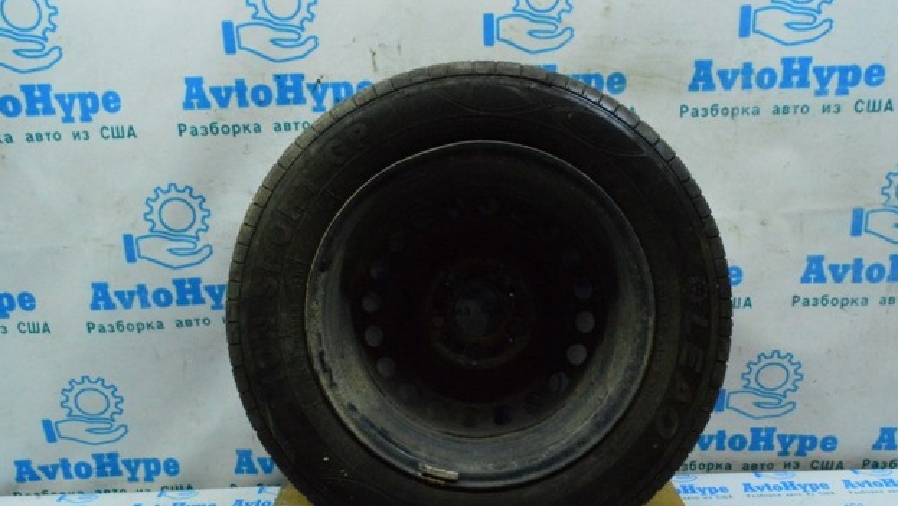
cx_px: 460
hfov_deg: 66.0
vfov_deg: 40.0
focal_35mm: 29
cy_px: 305
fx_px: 691
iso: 6400
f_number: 22
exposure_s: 1/30
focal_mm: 18
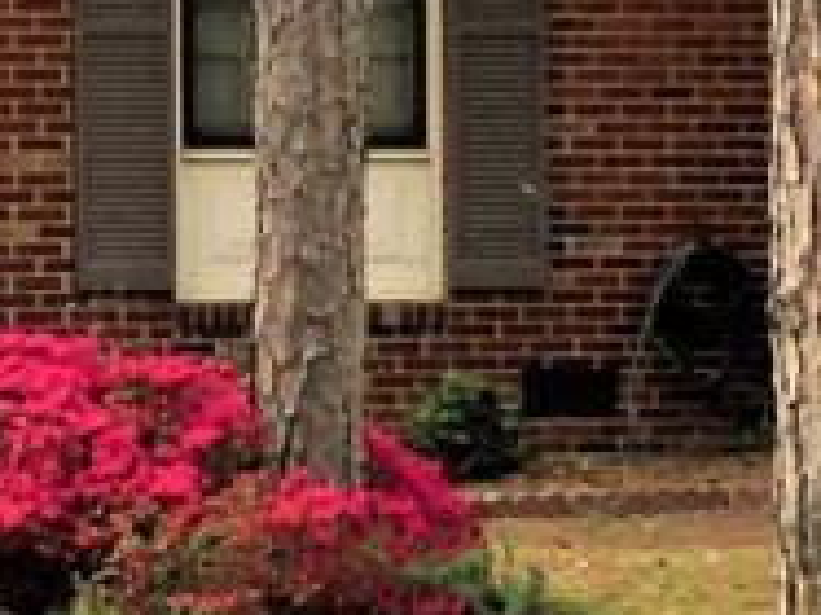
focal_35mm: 159
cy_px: 338
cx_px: -255
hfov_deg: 12.1
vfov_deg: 9.3
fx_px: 3769
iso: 100
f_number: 3.7
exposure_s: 1/500
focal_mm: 5.3
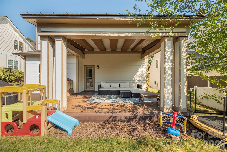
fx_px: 88
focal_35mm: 14
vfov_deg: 81.2
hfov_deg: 104.2
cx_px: 114
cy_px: 76
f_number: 7.1
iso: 320
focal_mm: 14
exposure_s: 1/4000
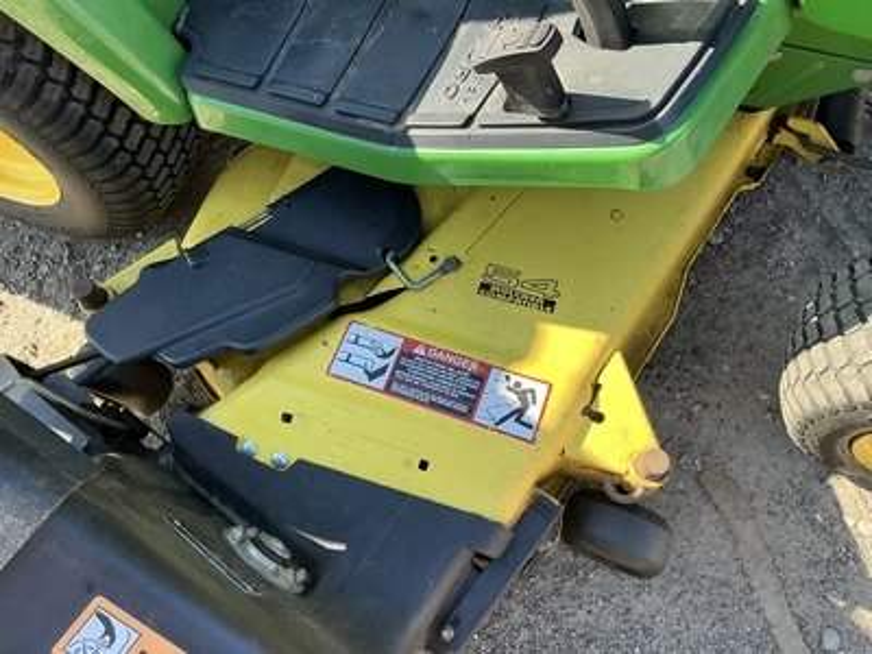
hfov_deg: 63.4
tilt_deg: -67.8
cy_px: 327
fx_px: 705
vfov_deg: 49.7
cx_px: 436
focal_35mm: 28
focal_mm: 3
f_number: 1.8
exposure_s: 1/214
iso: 20
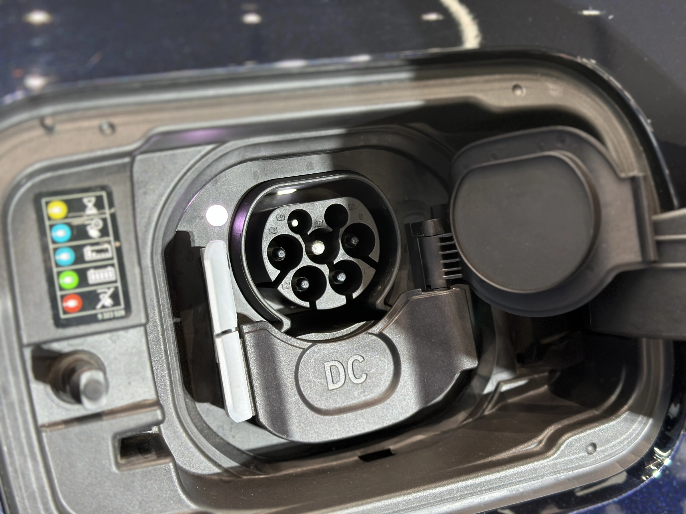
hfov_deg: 39.7
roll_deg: -2.0
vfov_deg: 30.3
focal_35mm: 48
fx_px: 951
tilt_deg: -30.3
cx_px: 343
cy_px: 257
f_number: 1.78
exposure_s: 1/50
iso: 125
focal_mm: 6.86
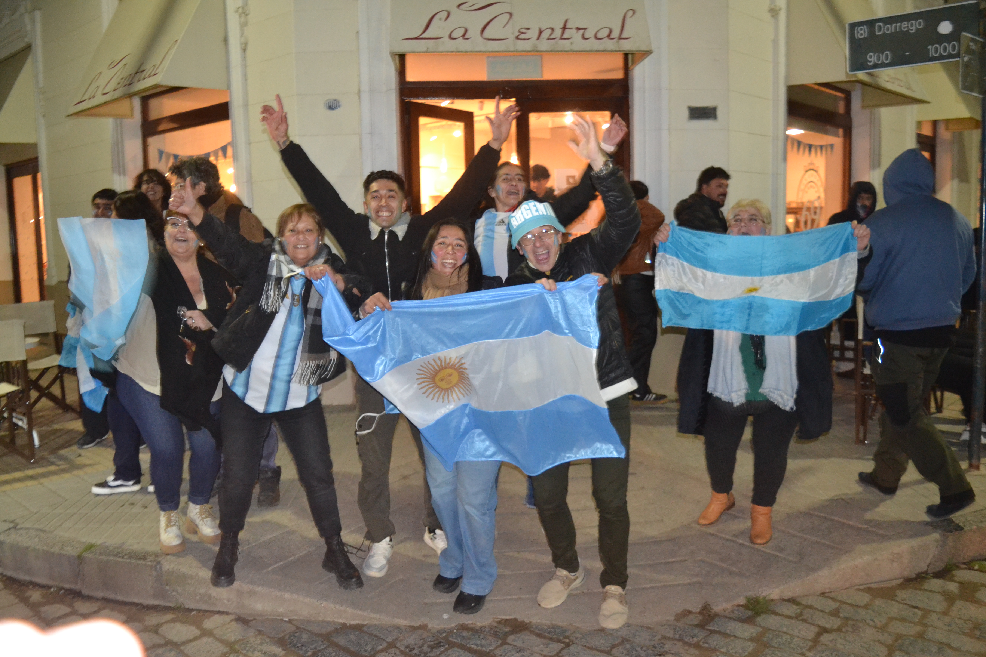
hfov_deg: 61.9
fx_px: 822
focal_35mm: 30
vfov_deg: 43.6
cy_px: 328
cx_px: 493
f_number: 3.8
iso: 2500
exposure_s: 1/60
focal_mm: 20
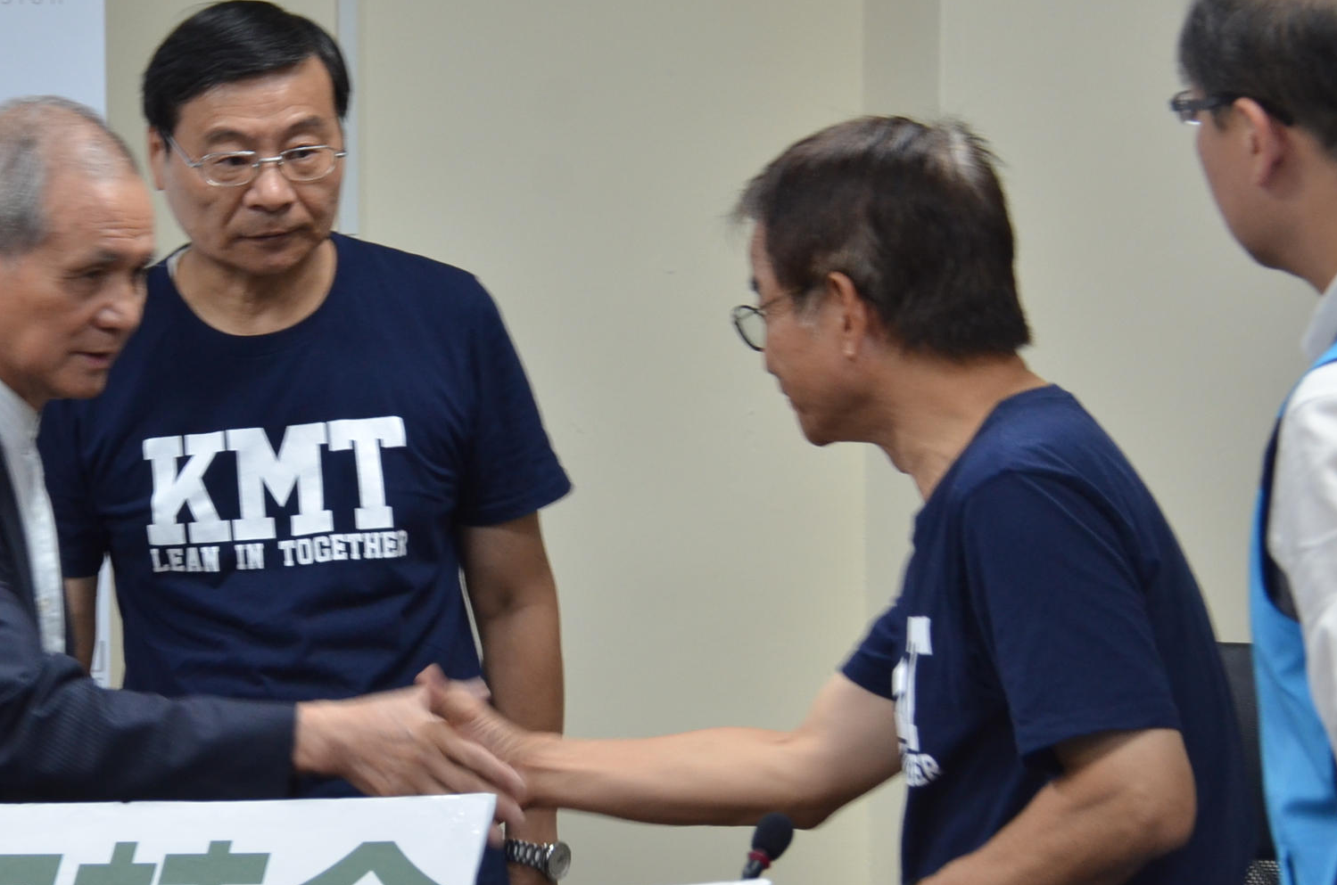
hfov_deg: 9.7
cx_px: 313
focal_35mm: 212
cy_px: 311
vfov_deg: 6.4
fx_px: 7858
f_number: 5.6
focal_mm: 86
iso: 800
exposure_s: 1/50
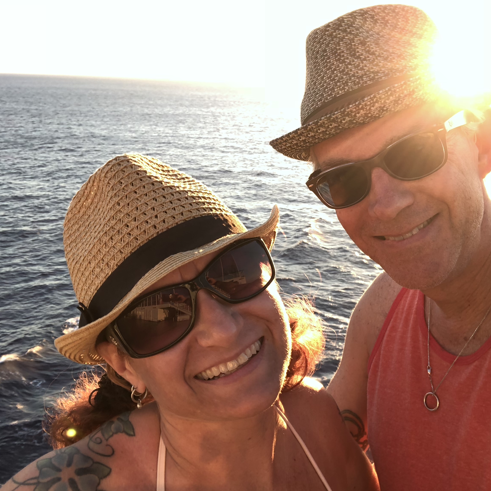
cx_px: 267
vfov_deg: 43.9
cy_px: 246
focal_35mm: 38
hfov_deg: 43.8
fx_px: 610
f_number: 2.2
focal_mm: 2.87
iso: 25
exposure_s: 1/92
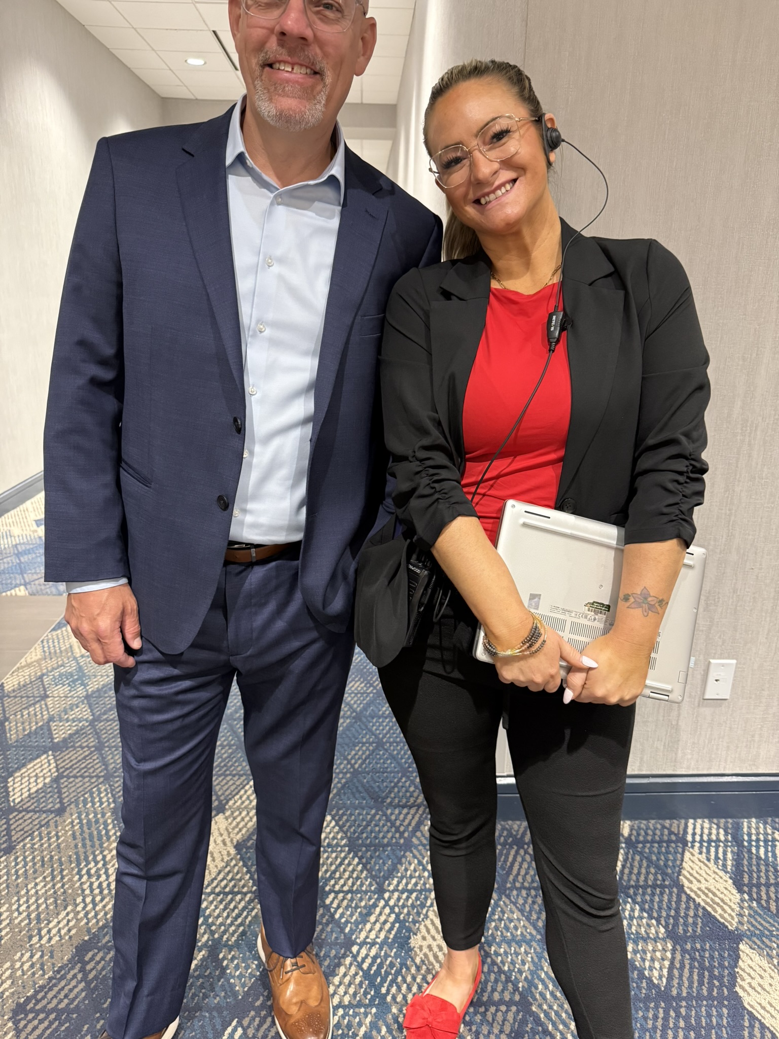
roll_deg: -1.7
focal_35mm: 24
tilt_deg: -17.7
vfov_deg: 71.6
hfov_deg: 56.8
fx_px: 720
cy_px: 520
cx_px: 390
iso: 500
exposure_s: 1/60
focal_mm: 6.76
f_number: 1.78
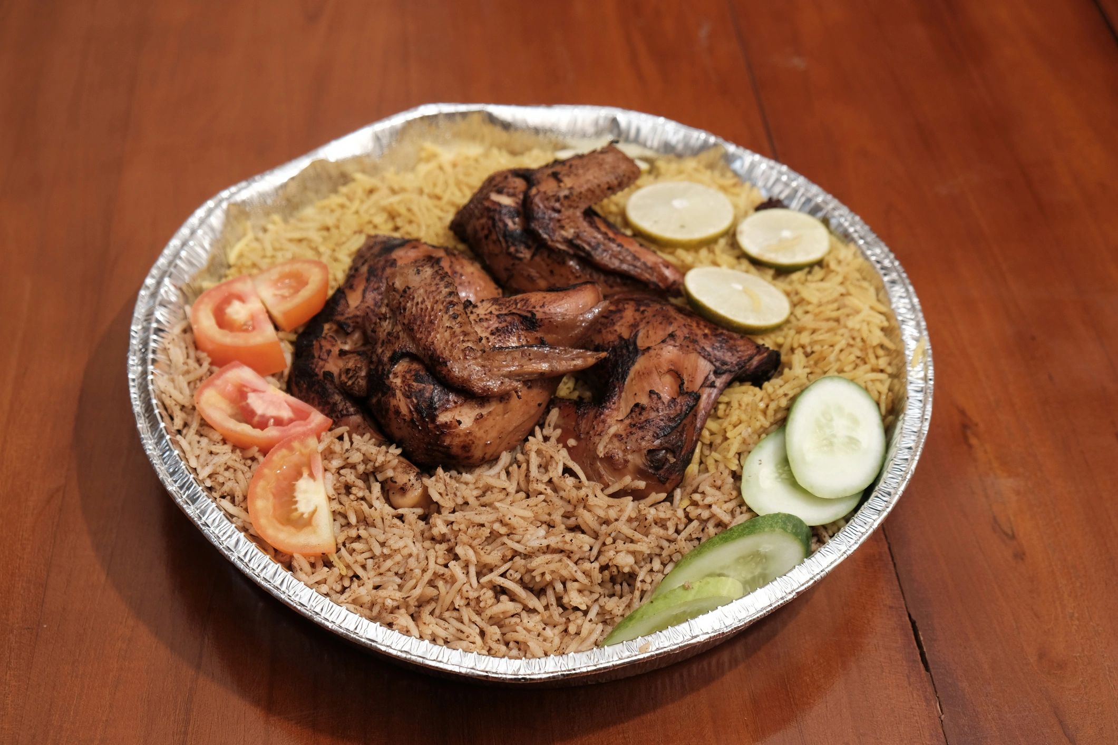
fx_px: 1522
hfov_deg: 40.3
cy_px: 372
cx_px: 559
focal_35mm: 49
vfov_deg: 27.5
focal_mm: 32.9
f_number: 5
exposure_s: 1/80
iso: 320
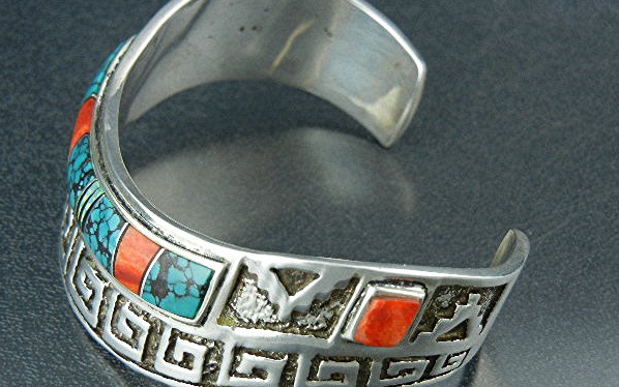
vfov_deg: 13.0
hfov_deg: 20.6
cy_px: 211
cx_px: 314
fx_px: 1704
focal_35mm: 101
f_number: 4.4
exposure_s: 1/7
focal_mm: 16
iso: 200
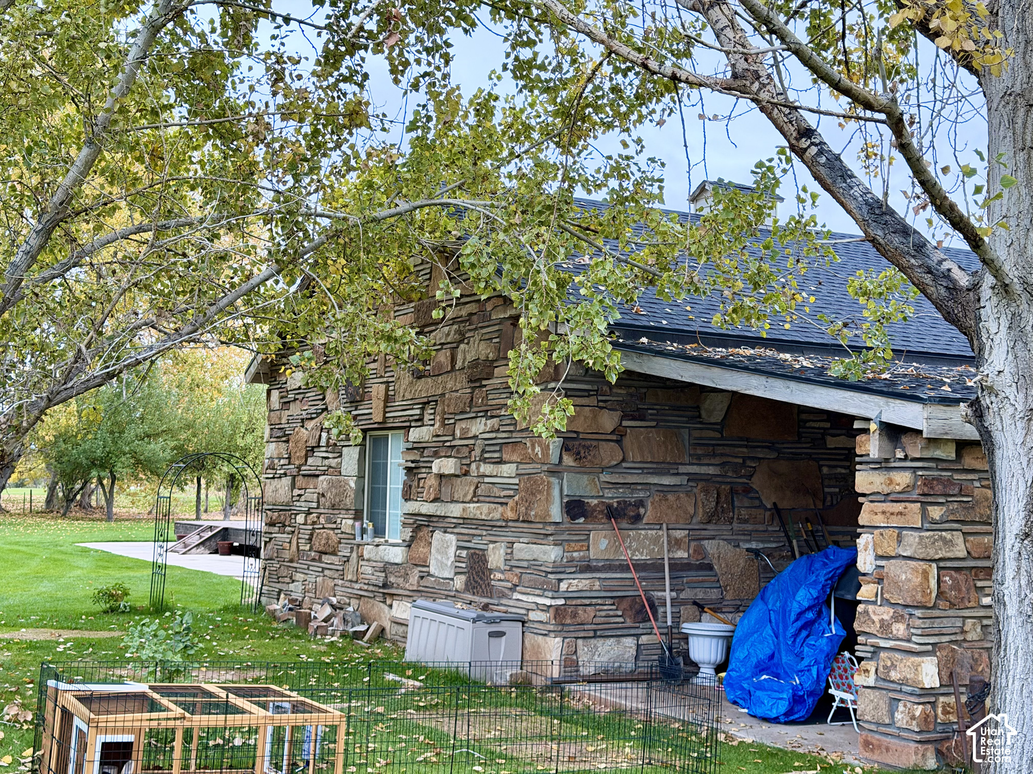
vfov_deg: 30.3
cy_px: 387
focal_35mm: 48
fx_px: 1432
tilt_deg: +3.7
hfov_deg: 39.7
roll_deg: -0.6
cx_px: 516
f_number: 1.78
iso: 500
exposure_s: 1/40
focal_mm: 6.76
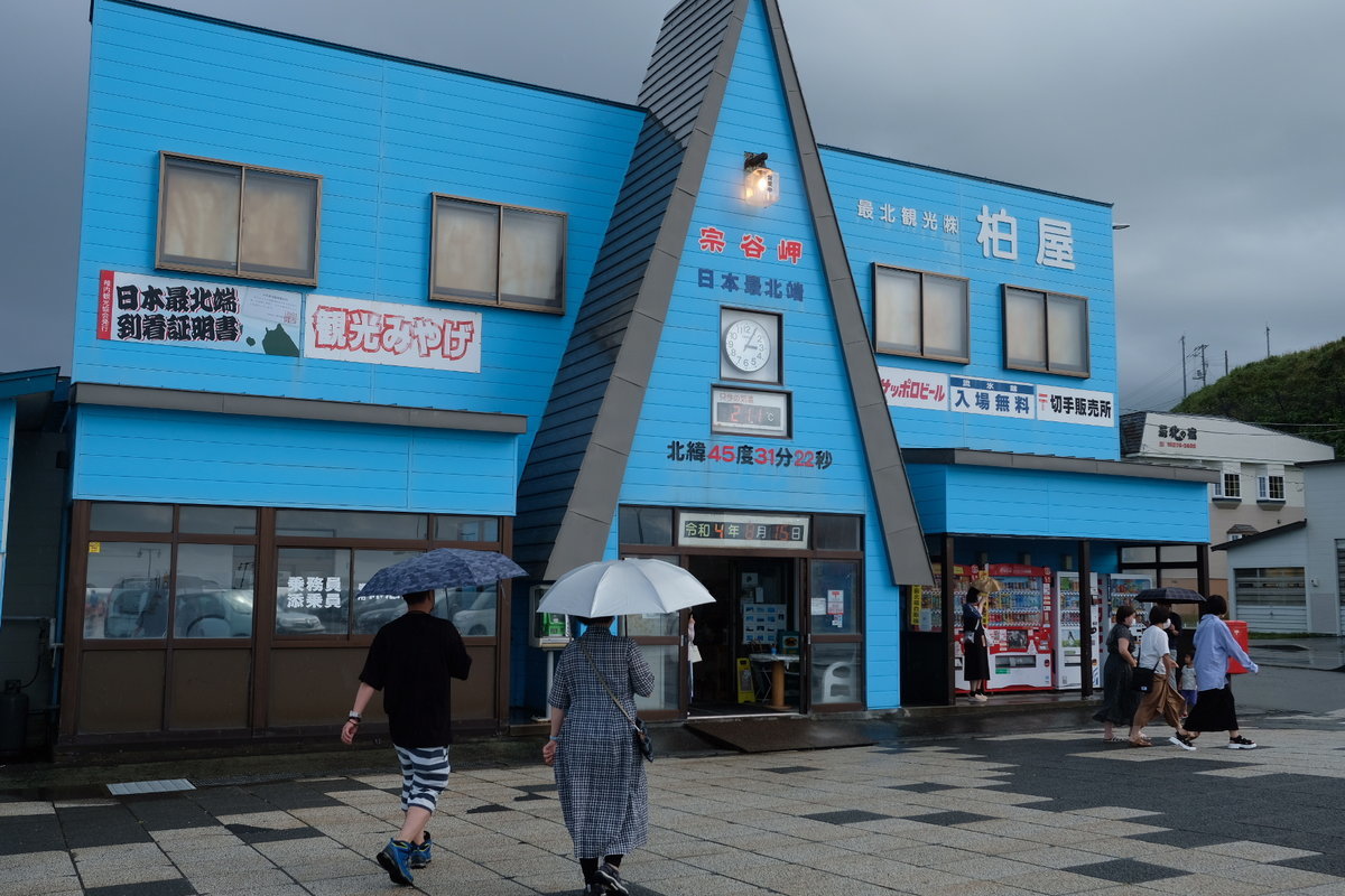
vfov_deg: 37.9
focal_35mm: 35
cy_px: 448
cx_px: 672
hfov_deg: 54.4
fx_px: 1308
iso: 200
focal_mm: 23
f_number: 7.1
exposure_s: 1/480
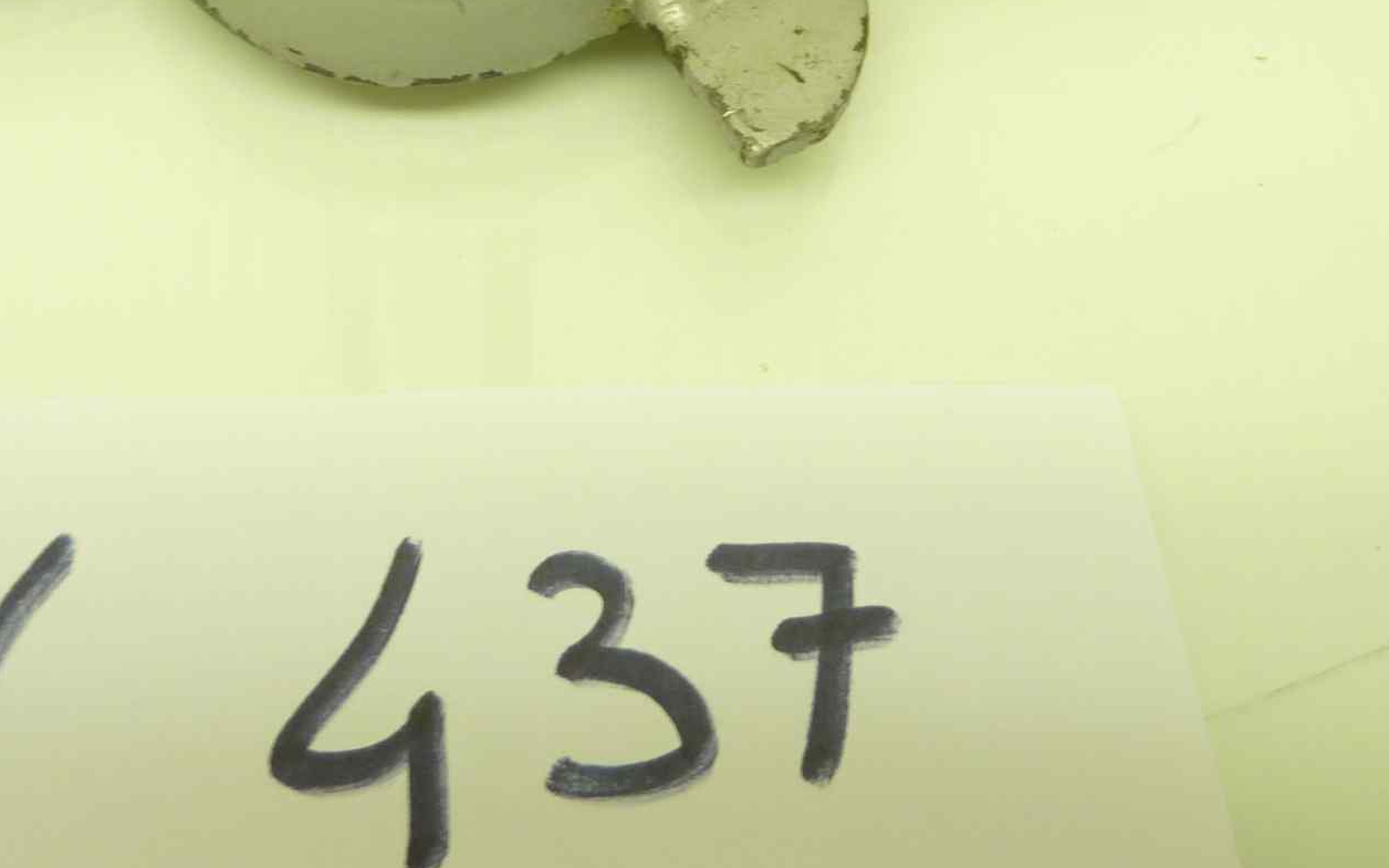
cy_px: -29
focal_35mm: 54
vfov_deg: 22.9
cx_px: 599
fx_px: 2044
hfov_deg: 37.5
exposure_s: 1/25
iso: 80
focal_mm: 4.1
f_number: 3.3
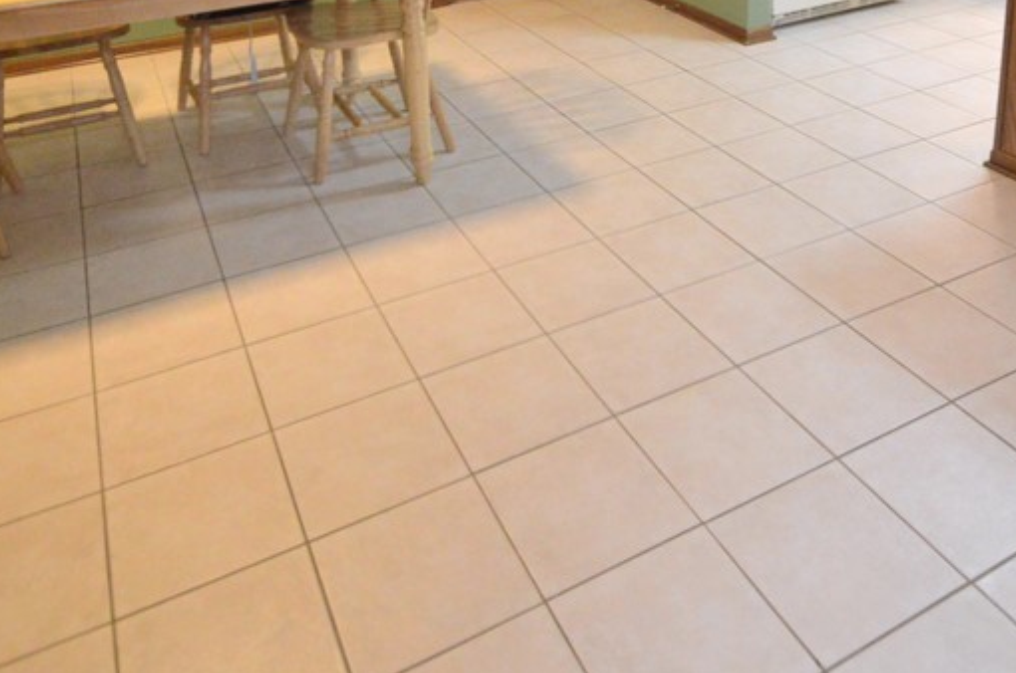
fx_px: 901
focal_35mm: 32
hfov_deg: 58.5
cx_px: 591
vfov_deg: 36.1
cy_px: -30
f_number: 3.5
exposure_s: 1/60
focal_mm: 10
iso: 2500
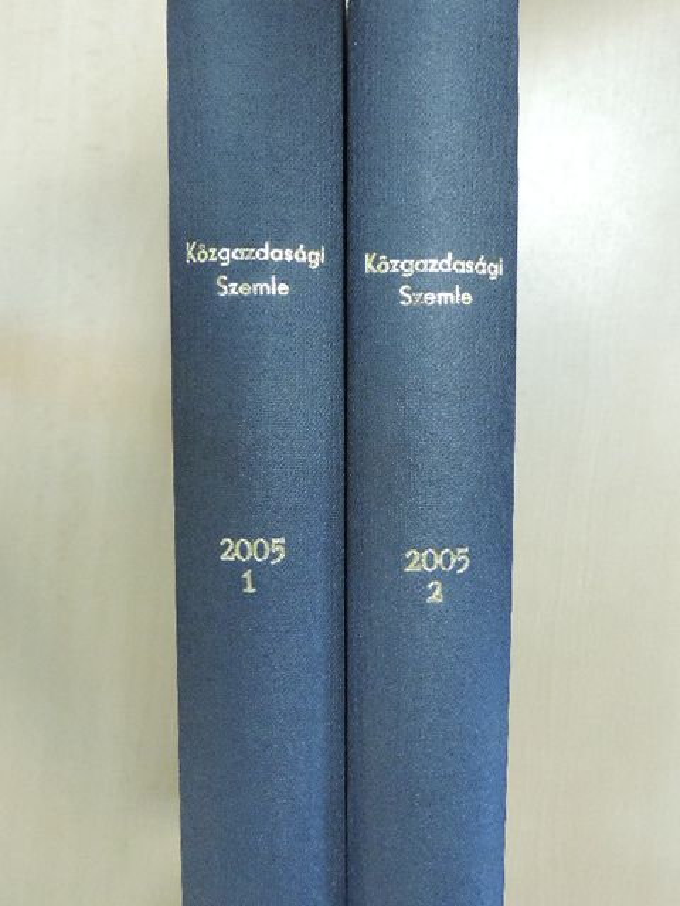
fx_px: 917
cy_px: 453
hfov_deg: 40.7
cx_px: 340
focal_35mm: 35
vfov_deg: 52.6
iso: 1600
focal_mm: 6.2
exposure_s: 1/60
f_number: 3.3
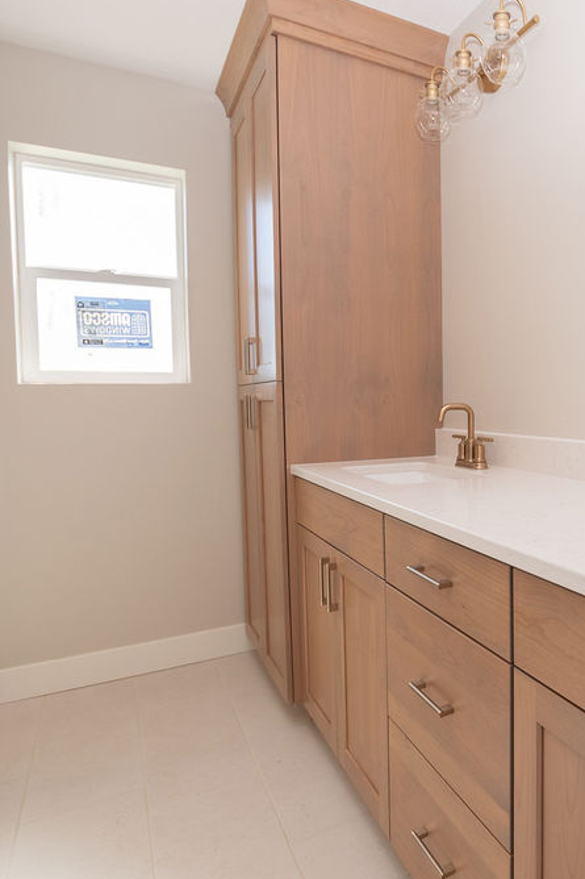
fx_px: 561
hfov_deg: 50.6
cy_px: 432
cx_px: 494
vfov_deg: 76.1
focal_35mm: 23
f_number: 4
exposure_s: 1/200
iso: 125
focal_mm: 10
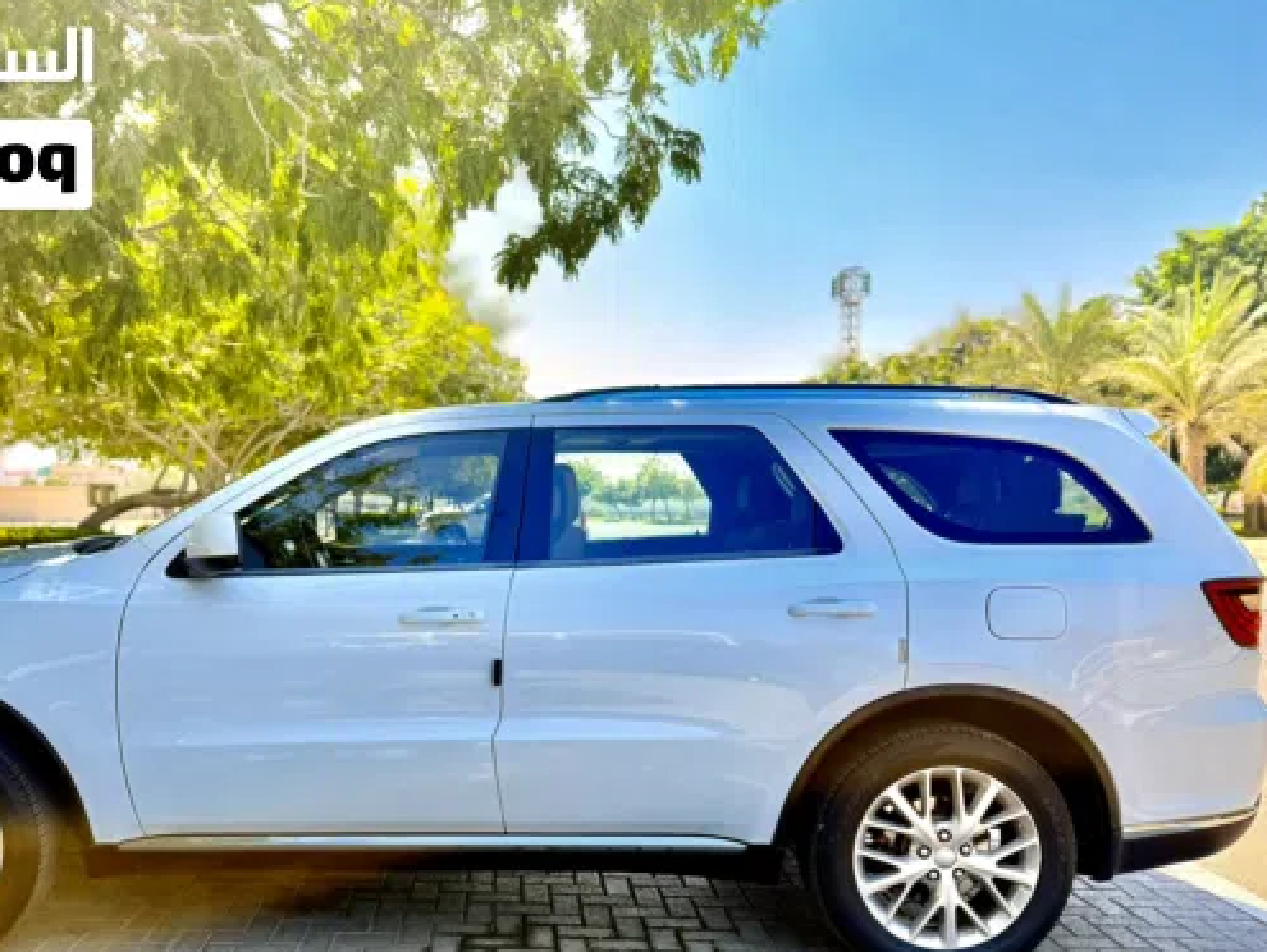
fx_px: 1135
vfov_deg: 45.2
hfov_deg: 57.6
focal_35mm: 31
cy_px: 578
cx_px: 479
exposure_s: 1/2232
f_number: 1.78
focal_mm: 6.76
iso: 100
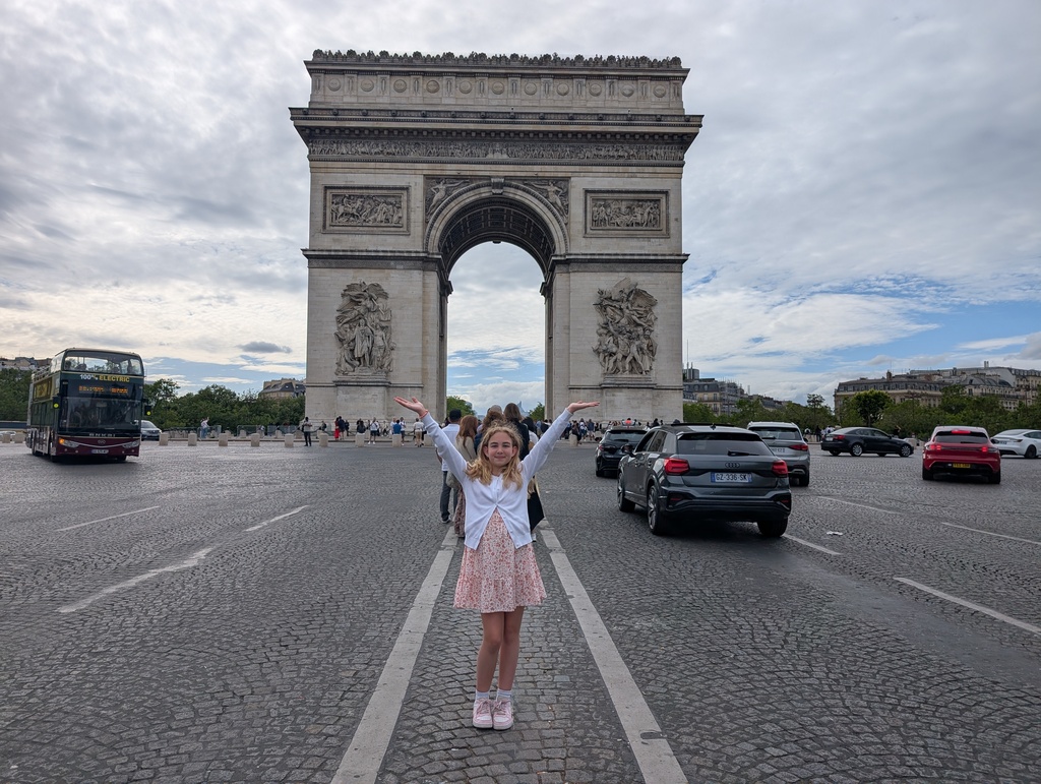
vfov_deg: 56.9
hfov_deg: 71.5
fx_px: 723
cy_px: 392
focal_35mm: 24
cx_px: 520
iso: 21
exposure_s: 1/2208
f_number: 1.68
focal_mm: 6.9
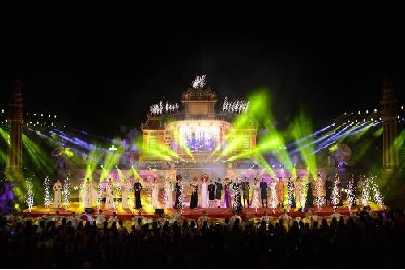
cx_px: 202
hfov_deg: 73.8
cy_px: 135
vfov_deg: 53.1
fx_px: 270
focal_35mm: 24
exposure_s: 1/800
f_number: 3.5
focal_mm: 24
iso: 2000
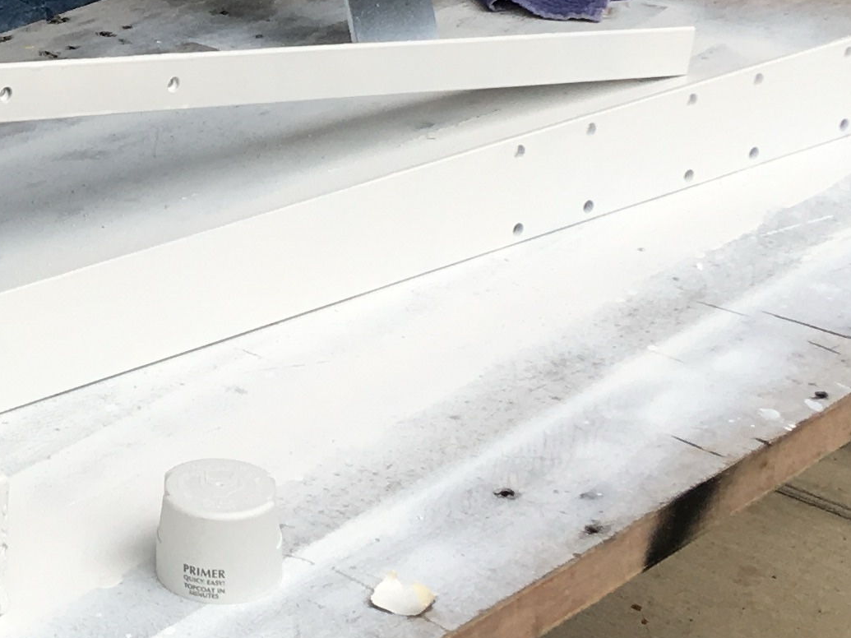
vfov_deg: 12.9
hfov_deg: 16.9
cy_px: -75
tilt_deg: -16.3
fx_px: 2778
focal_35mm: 113
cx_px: -73
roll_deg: +0.8
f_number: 2.2
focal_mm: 4.15
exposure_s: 1/151
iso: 25
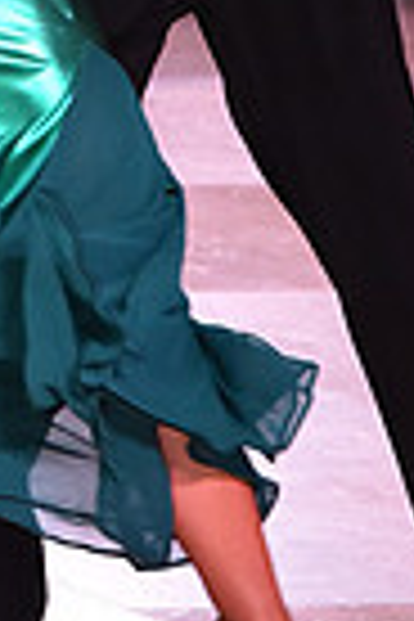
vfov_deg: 4.9
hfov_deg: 3.3
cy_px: -220
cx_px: -164
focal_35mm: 419
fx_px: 7227
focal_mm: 100
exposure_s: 1/320
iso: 2500
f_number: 7.1
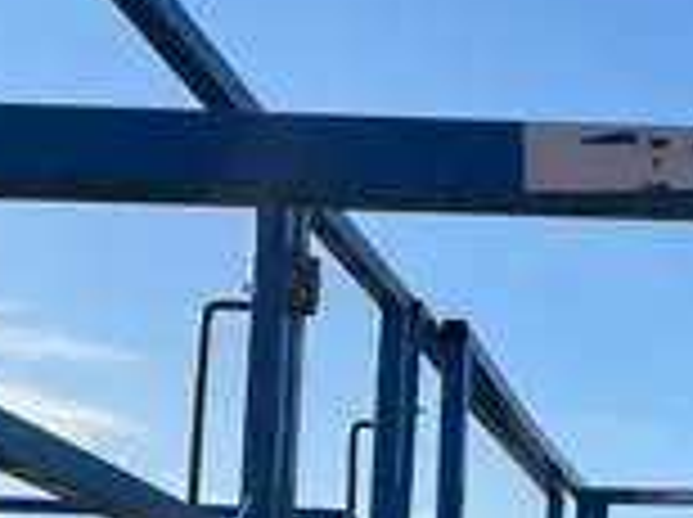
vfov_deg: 15.4
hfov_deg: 19.2
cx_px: 954
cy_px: 570
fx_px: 1859
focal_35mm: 93
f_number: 1.6
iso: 50
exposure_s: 1/5291
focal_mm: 4.2
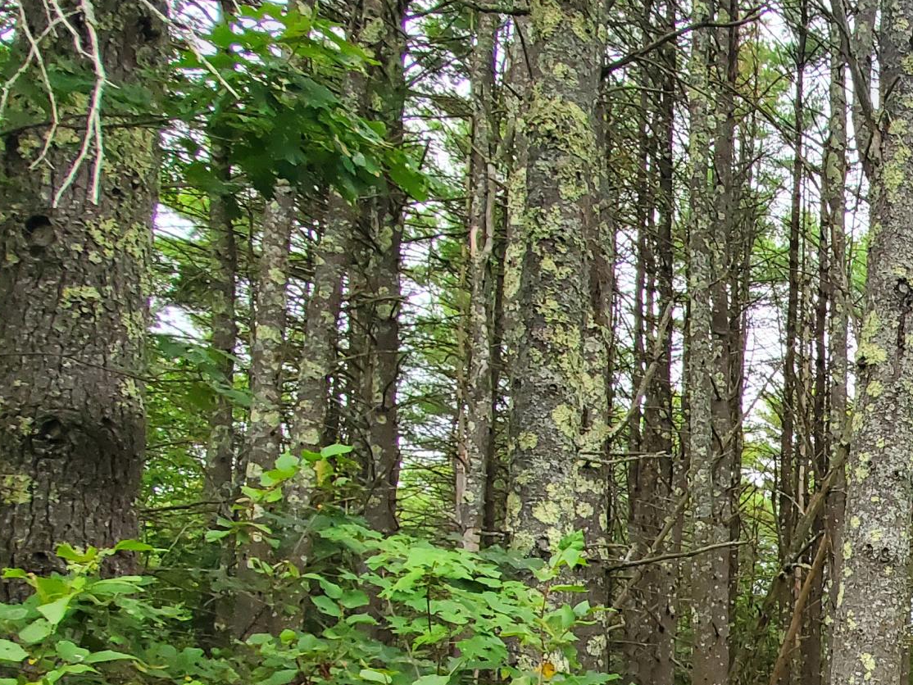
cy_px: 728
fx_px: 923
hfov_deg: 37.1
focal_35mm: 35
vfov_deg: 35.6
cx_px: 1143
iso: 80
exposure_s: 1/119
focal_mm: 1.8
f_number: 2.2
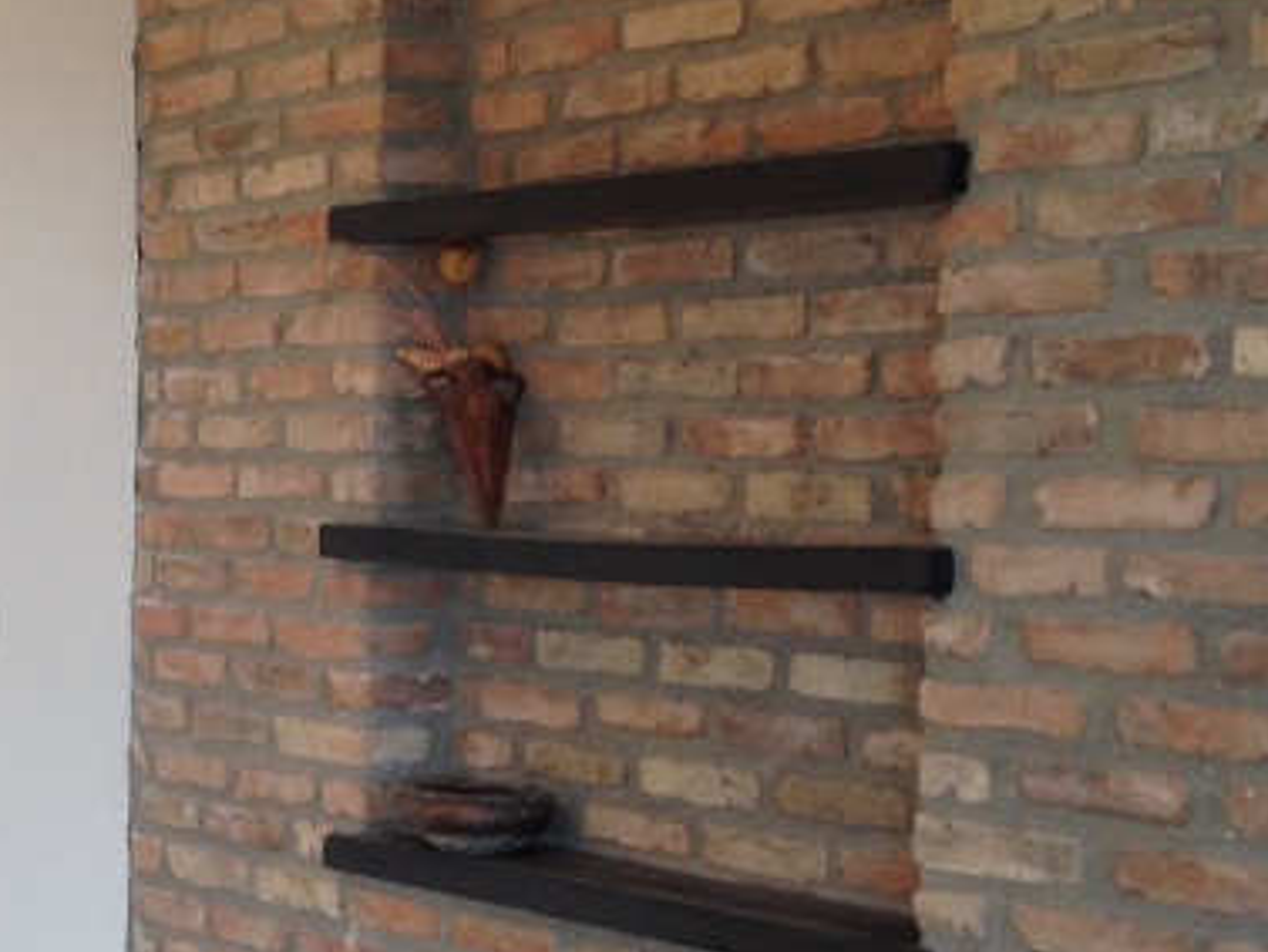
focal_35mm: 95
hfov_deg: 20.1
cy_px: 824
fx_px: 3481
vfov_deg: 15.4
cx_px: 64
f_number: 2.4
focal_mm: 4.28
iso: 50
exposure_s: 1/24
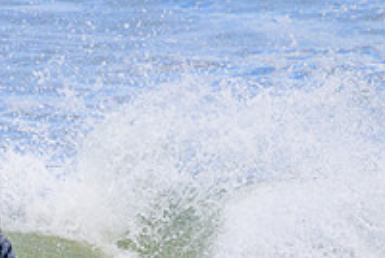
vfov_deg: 0.6
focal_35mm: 2317
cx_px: 44
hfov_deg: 0.9
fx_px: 24815
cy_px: 326
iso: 1100
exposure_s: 1/2000
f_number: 11
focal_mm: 800
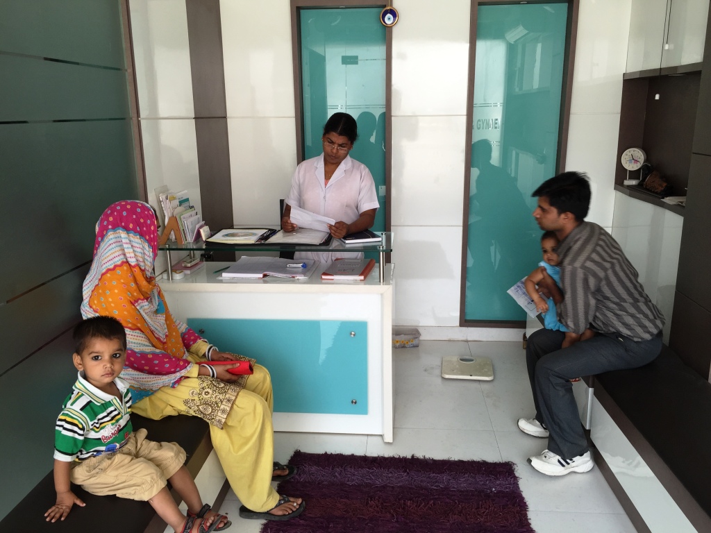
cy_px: 266
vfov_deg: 48.2
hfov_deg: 61.7
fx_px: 596
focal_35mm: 29
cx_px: 356
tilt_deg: -12.3
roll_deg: -0.3
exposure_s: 1/50
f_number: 2.2
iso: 32
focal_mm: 4.15
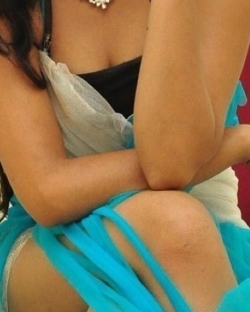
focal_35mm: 166
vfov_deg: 11.6
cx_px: 144
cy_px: 268
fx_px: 1536
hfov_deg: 9.3
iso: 1600
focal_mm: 30
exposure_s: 1/125
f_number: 8
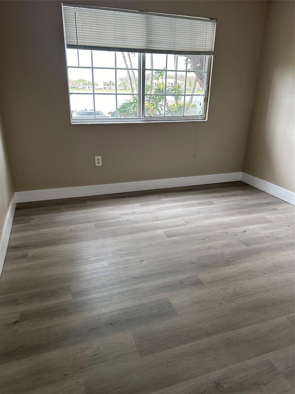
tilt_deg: -20.3
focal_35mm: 24
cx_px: 148
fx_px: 273
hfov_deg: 56.8
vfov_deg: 71.6
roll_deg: -2.2
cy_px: 197
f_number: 1.78
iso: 100
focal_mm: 6.86
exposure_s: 1/124
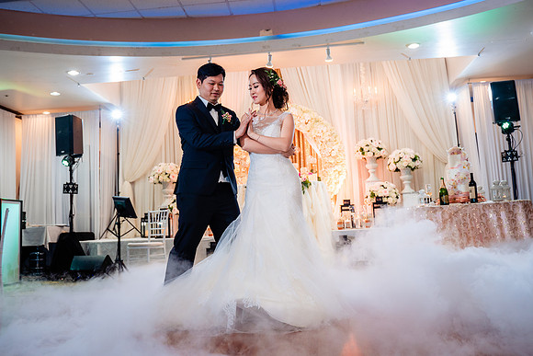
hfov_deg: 54.9
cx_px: 268
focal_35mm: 35
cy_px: 159
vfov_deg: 38.2
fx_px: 513
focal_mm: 28
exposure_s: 1/160
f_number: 3.5
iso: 1000
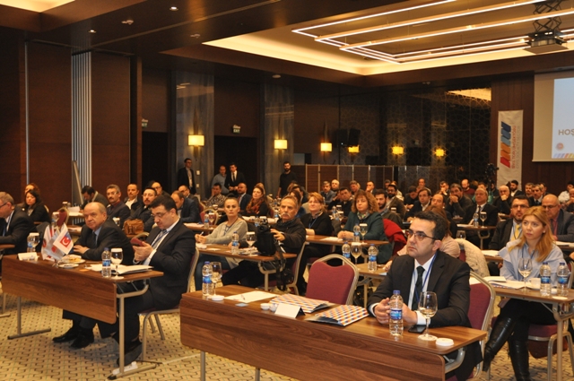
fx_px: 645
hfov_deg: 48.0
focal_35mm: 40
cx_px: 287
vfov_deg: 32.9
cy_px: 190
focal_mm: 27
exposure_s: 1/80
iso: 800
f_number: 3.8
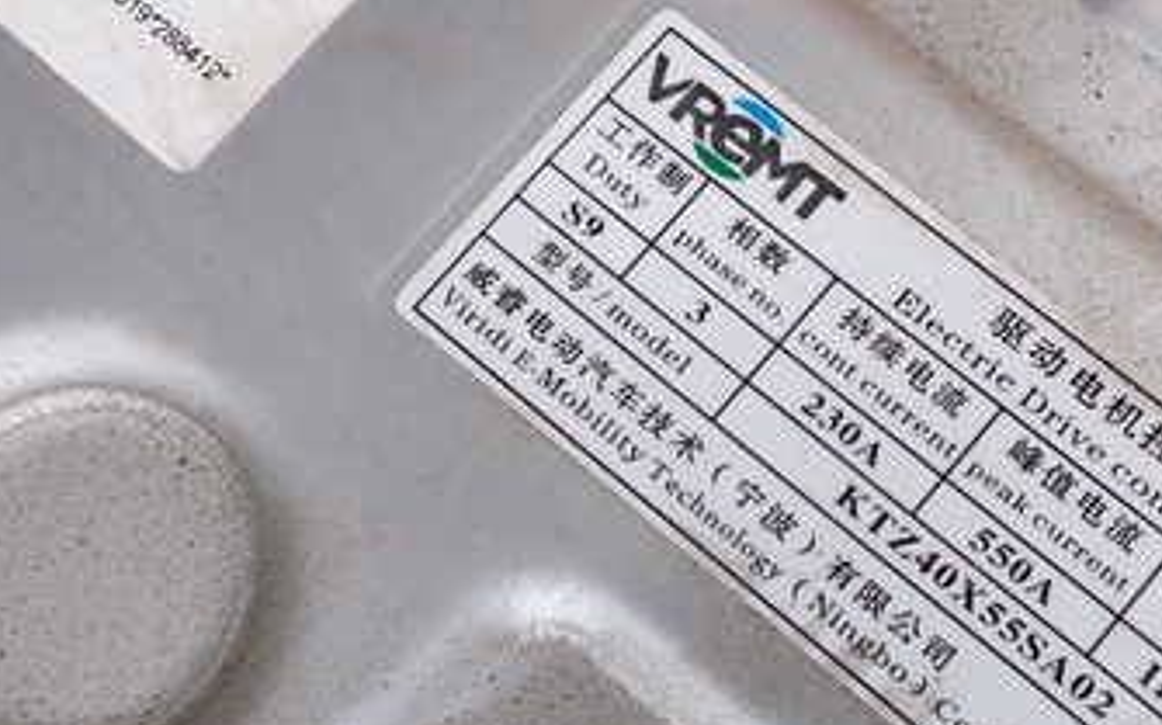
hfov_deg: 35.3
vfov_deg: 22.7
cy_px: 444
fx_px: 1804
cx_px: 791
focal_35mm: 57
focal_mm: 5.4
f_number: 3.2
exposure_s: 1/400
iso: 100
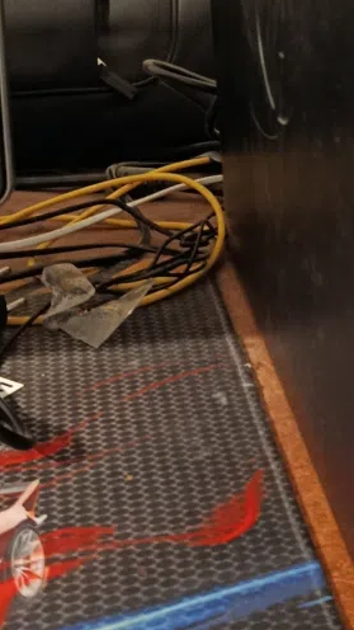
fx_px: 1201
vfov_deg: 28.1
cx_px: 387
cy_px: 49
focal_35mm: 72
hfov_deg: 16.3
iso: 2596
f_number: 1.7
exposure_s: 1/25
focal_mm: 5.24
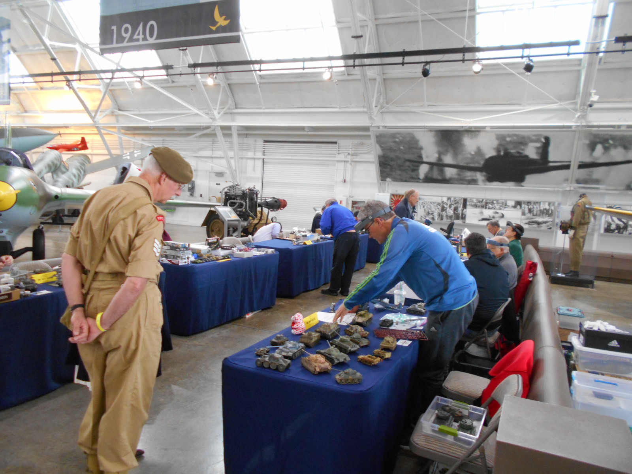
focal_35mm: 26
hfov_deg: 67.3
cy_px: 237
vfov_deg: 53.1
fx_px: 475
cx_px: 316
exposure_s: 1/30
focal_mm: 4.6
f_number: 3.2
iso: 360
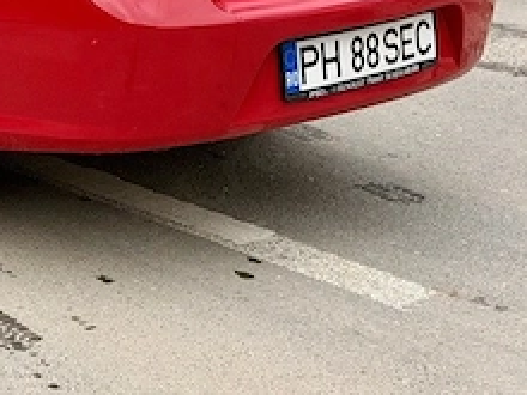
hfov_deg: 14.5
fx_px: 1994
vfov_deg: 11.0
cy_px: -120
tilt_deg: -11.2
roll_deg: -1.9
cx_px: -144
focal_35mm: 131
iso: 64
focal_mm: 6.76
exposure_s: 1/2088
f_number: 1.78
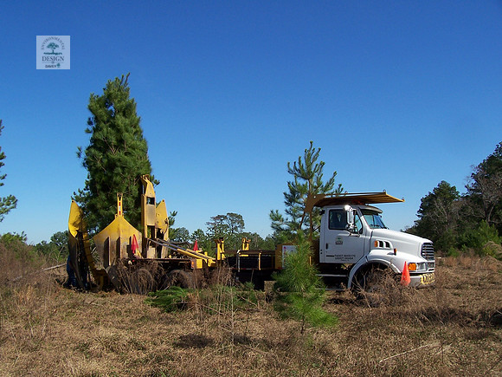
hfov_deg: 54.0
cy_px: 188
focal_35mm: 34
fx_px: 493
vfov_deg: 41.8
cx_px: 251
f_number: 5.6
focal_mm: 5.6
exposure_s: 1/500
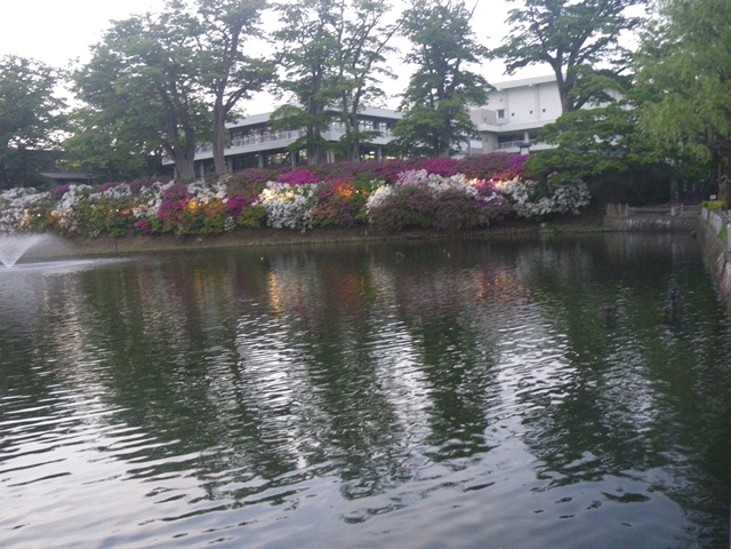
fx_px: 718
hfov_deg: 54.0
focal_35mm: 34
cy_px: 274
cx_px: 366
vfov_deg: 41.8
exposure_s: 1/50
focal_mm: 6.1
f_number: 3.8
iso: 500
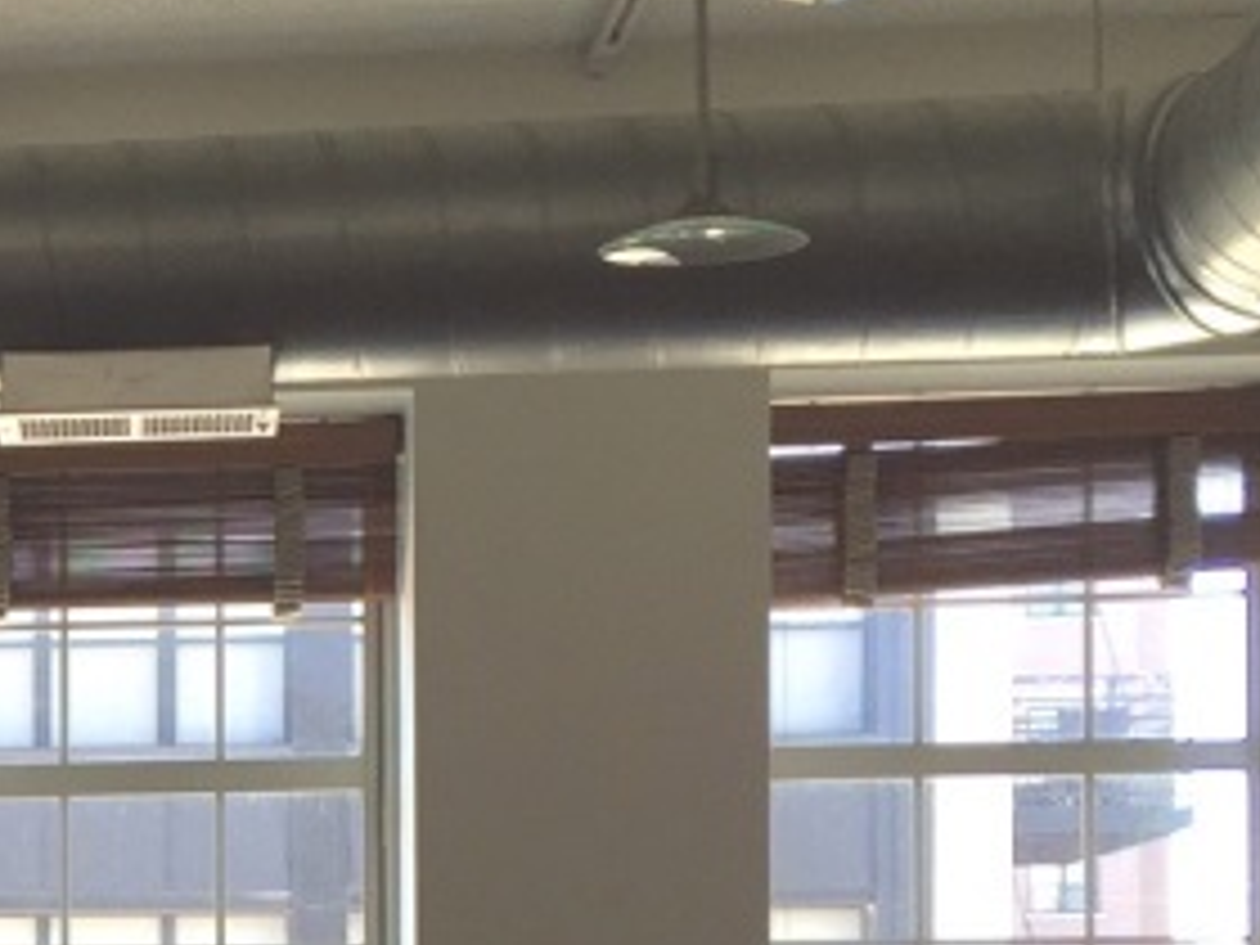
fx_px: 3858
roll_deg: -0.7
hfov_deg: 16.9
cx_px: -594
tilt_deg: +1.0
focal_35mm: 106
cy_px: 1026
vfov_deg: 13.7
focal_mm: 4.15
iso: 40
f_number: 2.2
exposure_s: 1/60
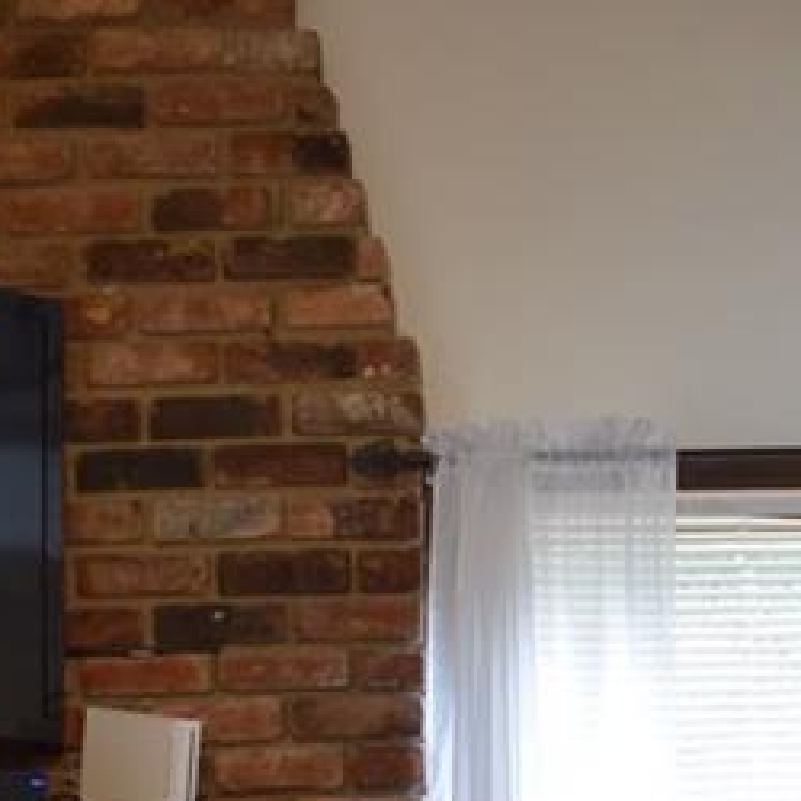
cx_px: 625
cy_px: 1069
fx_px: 2461
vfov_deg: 17.3
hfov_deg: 18.3
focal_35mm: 94
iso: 560
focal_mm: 18
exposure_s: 1/60
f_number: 4
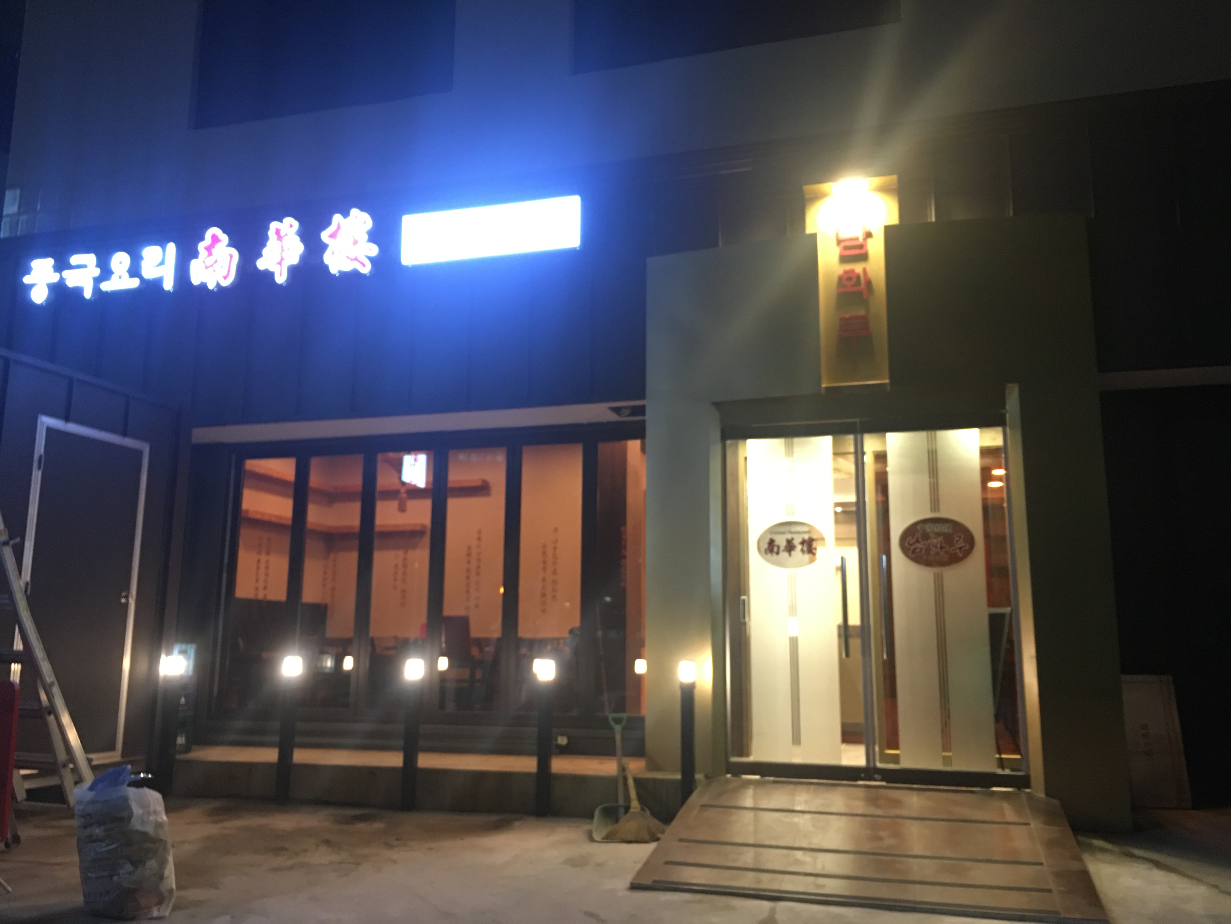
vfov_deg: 48.2
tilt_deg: +10.9
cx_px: 616
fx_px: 1031
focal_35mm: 29
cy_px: 462
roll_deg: -0.6
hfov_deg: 61.7
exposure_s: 1/10
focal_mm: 4.15
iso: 80
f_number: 2.2
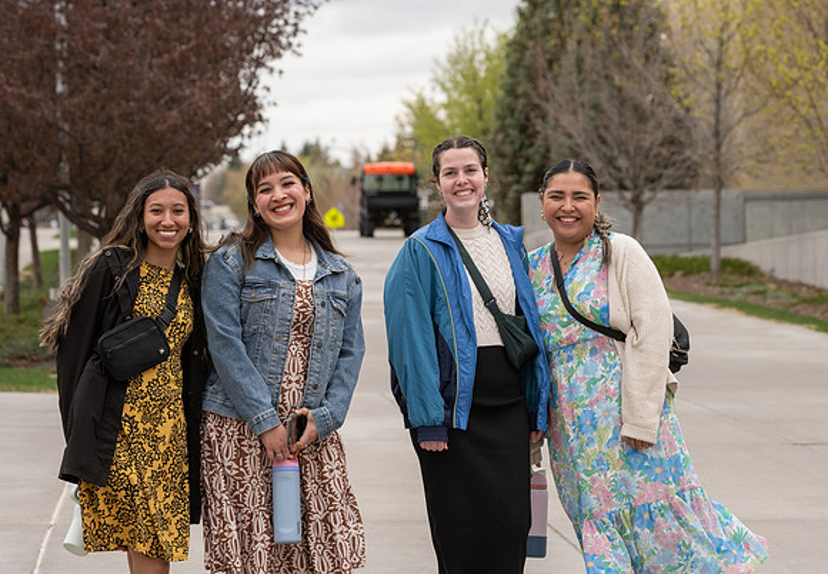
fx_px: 3316
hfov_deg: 14.2
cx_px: 455
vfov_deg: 9.9
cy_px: 213
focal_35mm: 142
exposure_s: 1/500
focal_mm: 110
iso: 160
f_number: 6.3
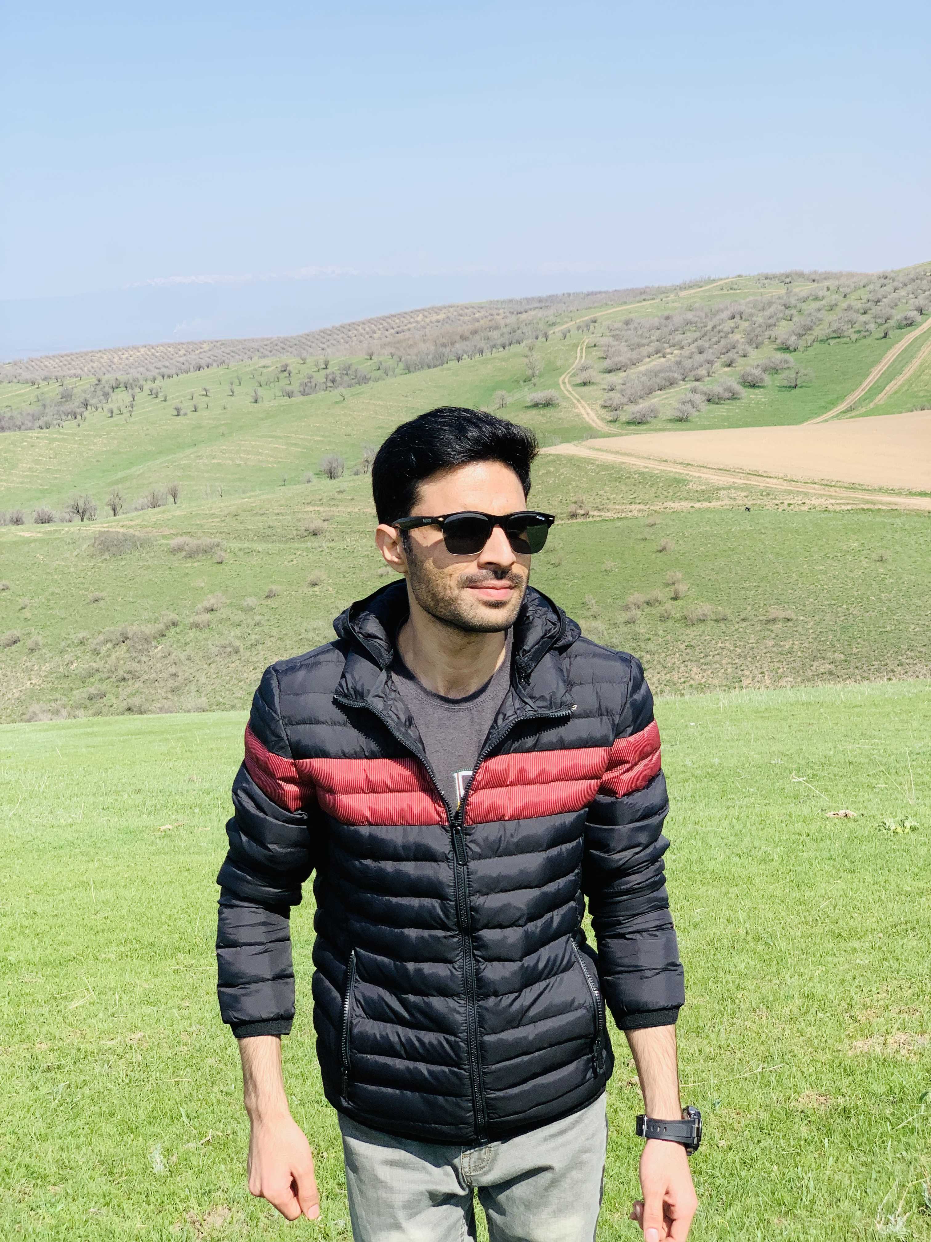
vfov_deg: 36.8
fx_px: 1865
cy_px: 621
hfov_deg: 28.0
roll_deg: +3.1
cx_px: 466
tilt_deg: -10.2
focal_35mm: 52
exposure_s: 1/826
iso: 16
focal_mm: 6
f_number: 2.4
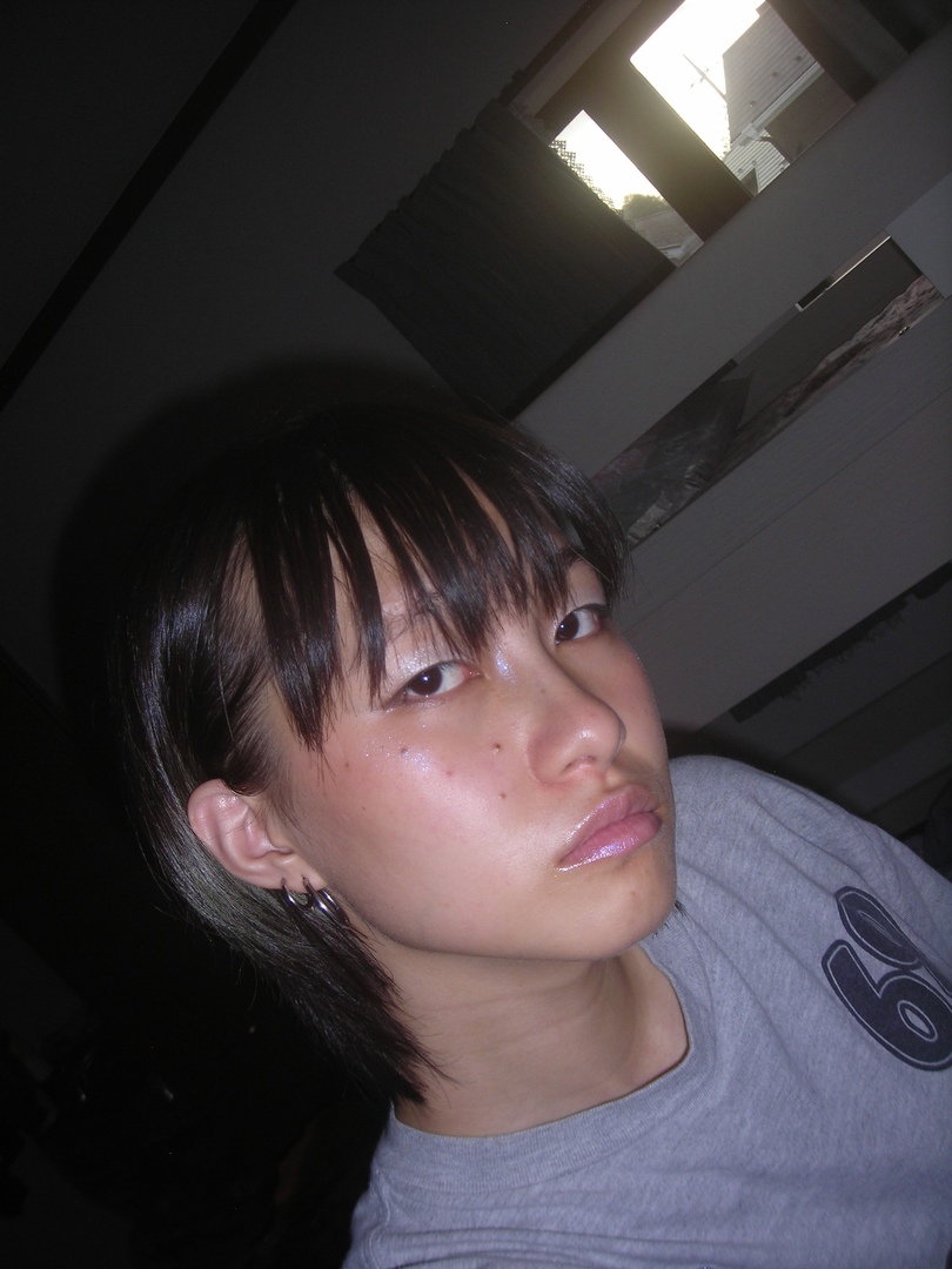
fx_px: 1393
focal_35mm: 38
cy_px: 634
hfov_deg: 37.7
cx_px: 476
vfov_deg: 49.0
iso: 50
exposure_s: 1/60.1
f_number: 3.2
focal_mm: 6.3
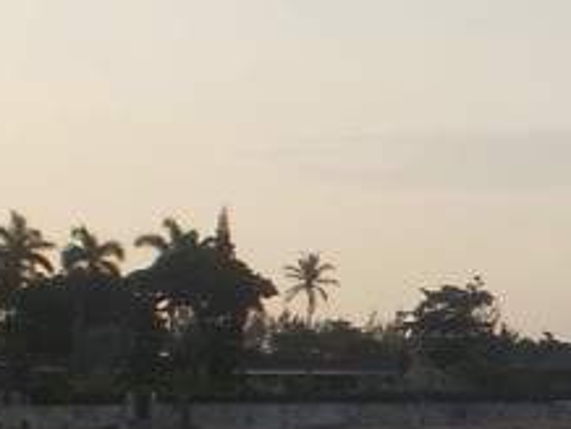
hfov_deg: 11.3
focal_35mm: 169
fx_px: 2791
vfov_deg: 8.7
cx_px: 822
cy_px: 500
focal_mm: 6.3
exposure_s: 1/200
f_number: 4.6
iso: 64
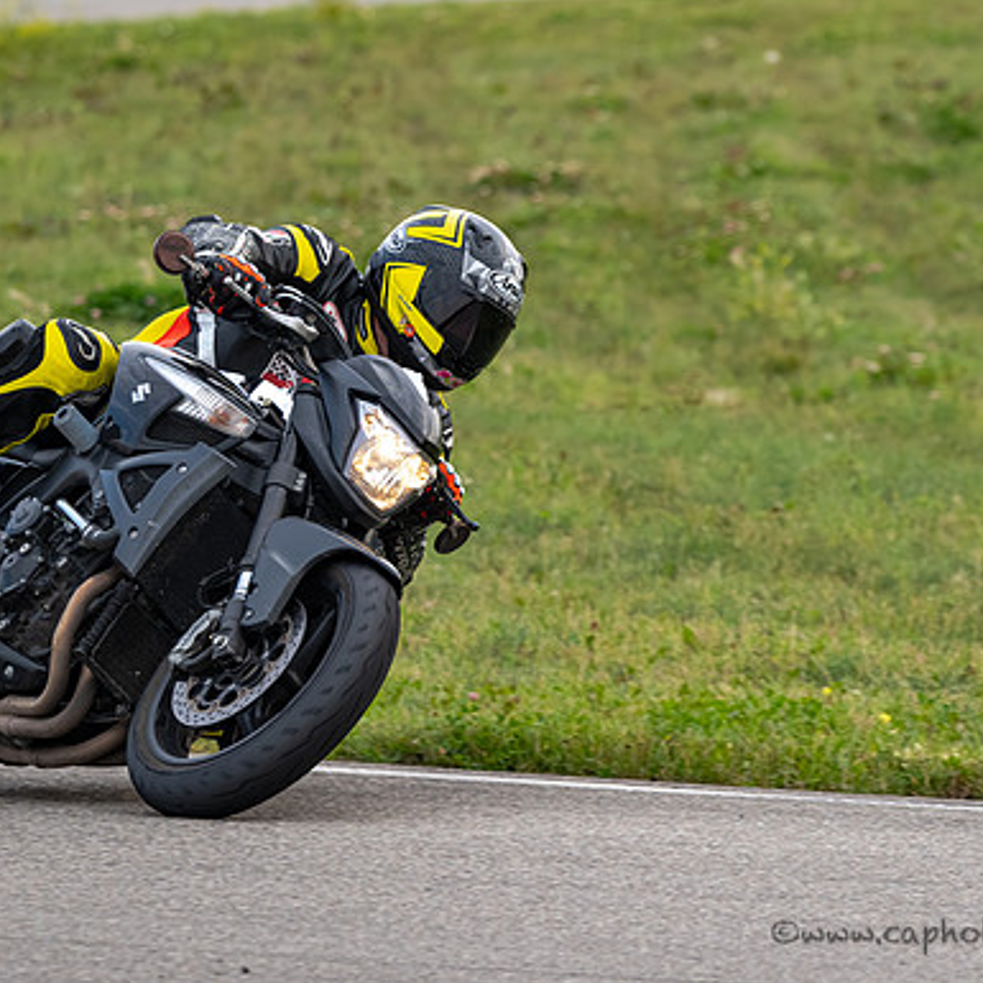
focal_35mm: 490
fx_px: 15743
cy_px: 492
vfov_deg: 3.6
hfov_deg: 3.6
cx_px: 625
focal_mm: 300
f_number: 6.3
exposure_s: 1/1250
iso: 800
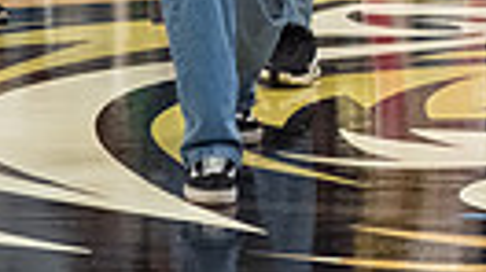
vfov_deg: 3.7
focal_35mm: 322
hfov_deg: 6.6
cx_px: 766
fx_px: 4146
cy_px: -436
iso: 3200
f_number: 3.2
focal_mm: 70
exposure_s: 1/1000
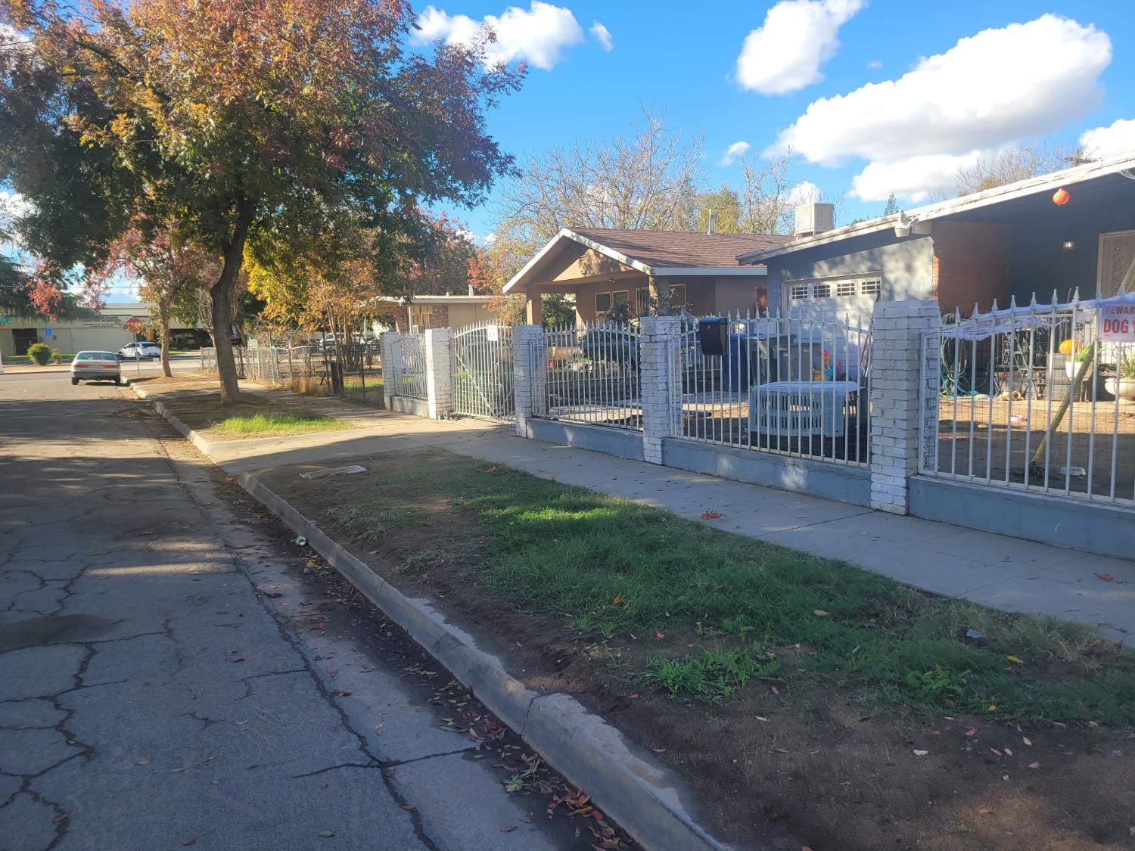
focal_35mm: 26
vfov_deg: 53.1
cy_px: 426
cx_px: 568
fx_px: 852
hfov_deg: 67.3
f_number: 1.8
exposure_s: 1/942
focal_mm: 5.4
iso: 40
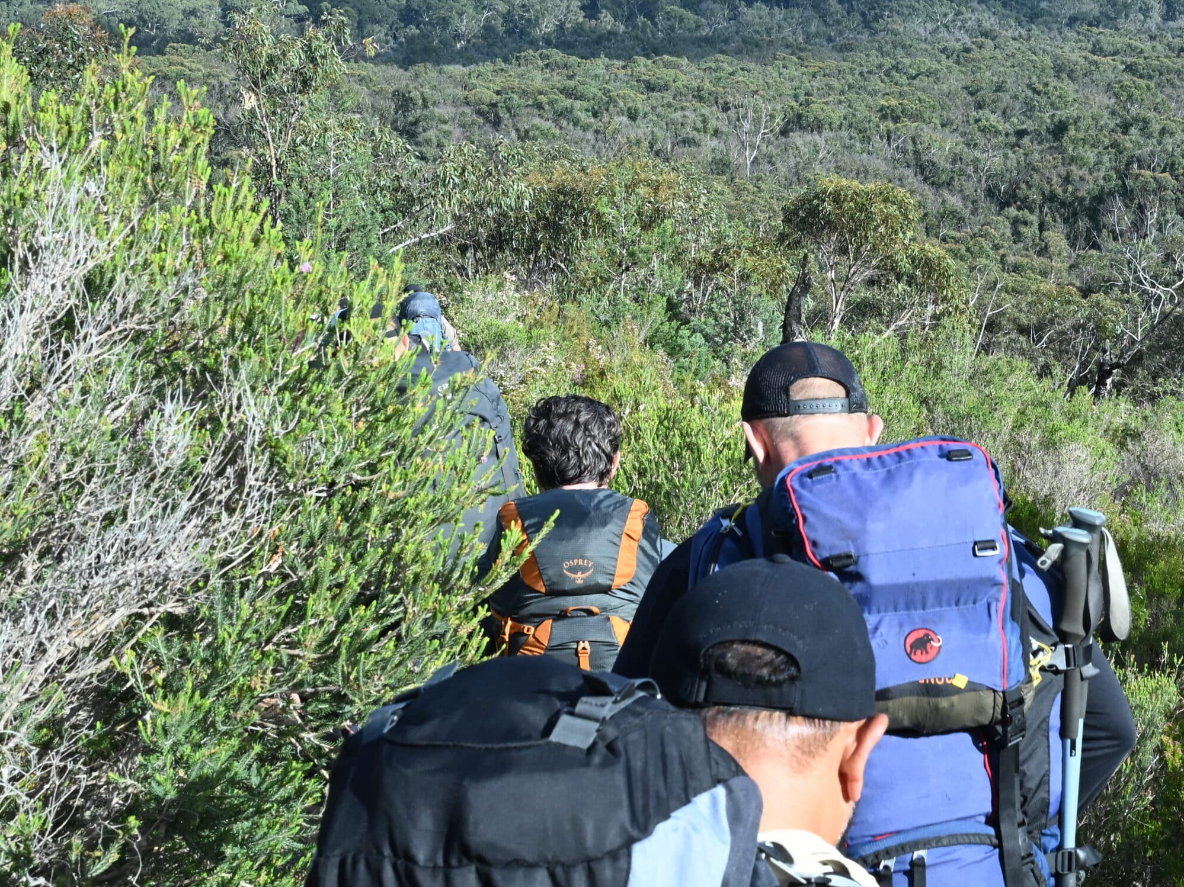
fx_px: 2633
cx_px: 808
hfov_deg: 25.2
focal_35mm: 77
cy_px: 144
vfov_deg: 18.9
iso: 800
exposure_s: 1/250
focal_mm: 40
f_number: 16
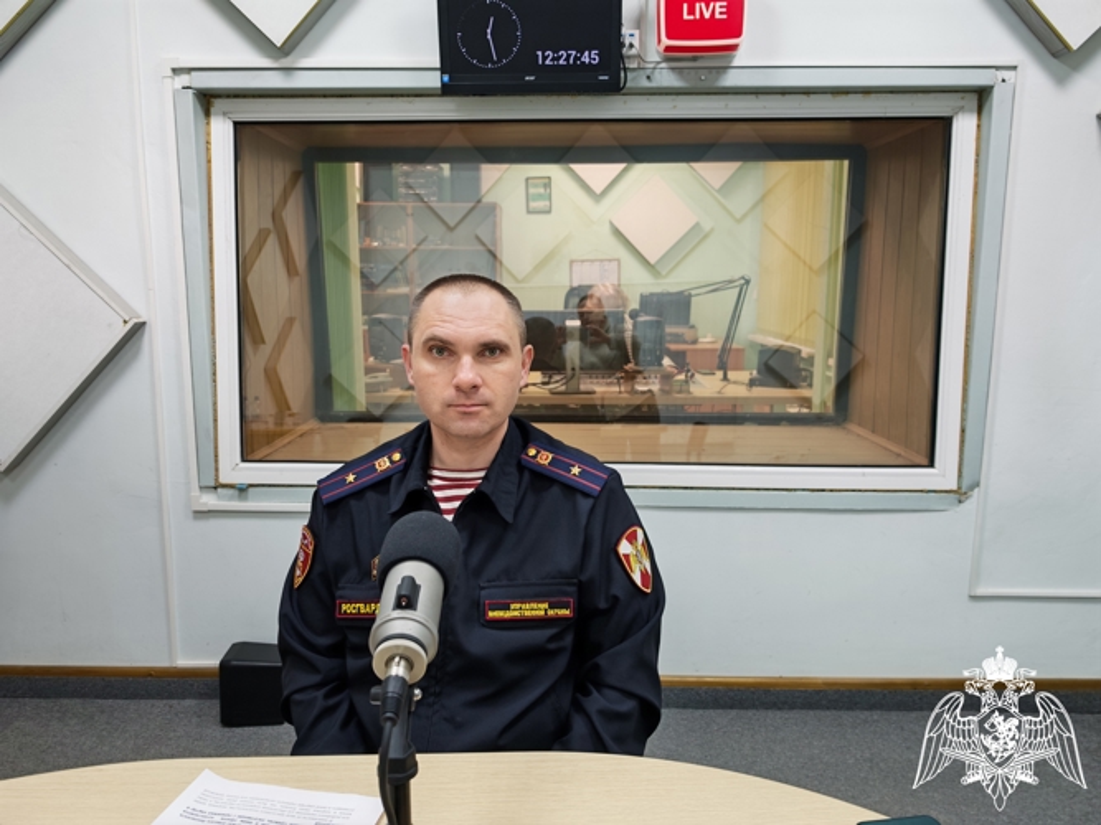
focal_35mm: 24
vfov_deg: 56.8
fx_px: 763
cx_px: 550
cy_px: 412
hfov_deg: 71.6
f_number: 2
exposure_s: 1/100
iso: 200
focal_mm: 6.83
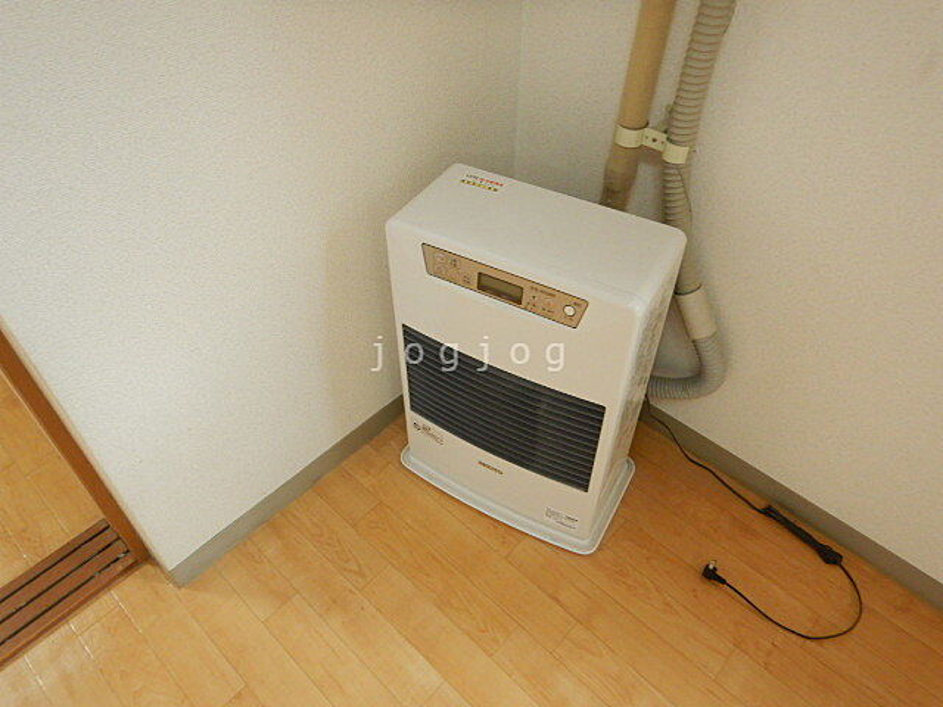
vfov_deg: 56.8
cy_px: 354
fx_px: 654
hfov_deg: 71.6
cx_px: 472
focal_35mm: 24
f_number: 2.8
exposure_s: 1/30
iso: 360
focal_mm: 4.3
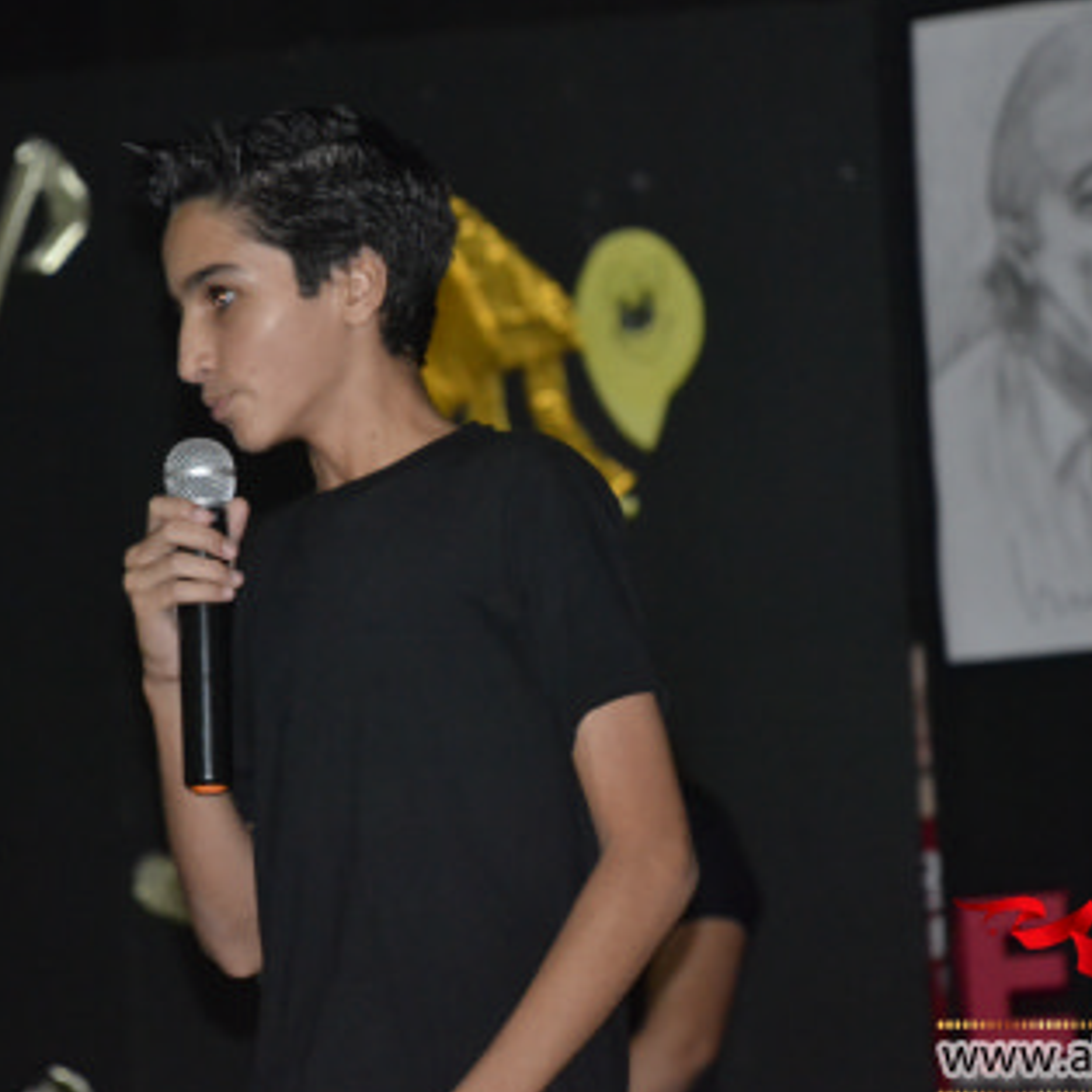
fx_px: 9768
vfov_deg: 6.4
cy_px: 551
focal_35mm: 274
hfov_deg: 6.4
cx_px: 574
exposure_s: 1/60
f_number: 5.6
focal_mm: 135
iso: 3200
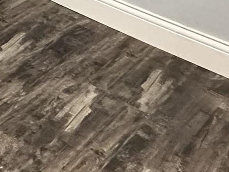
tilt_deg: -14.5
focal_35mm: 88
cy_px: -152
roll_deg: -1.1
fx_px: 582
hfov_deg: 16.7
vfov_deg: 14.4
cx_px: -229
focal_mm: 2.22
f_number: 2.2
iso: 500
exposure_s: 1/60
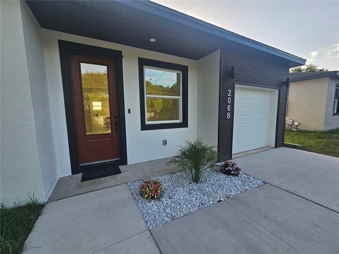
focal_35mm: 13
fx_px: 127
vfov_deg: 89.9
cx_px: 170
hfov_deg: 106.2
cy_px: 127
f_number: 2.2
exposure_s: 1/322
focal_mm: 2.2
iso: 50
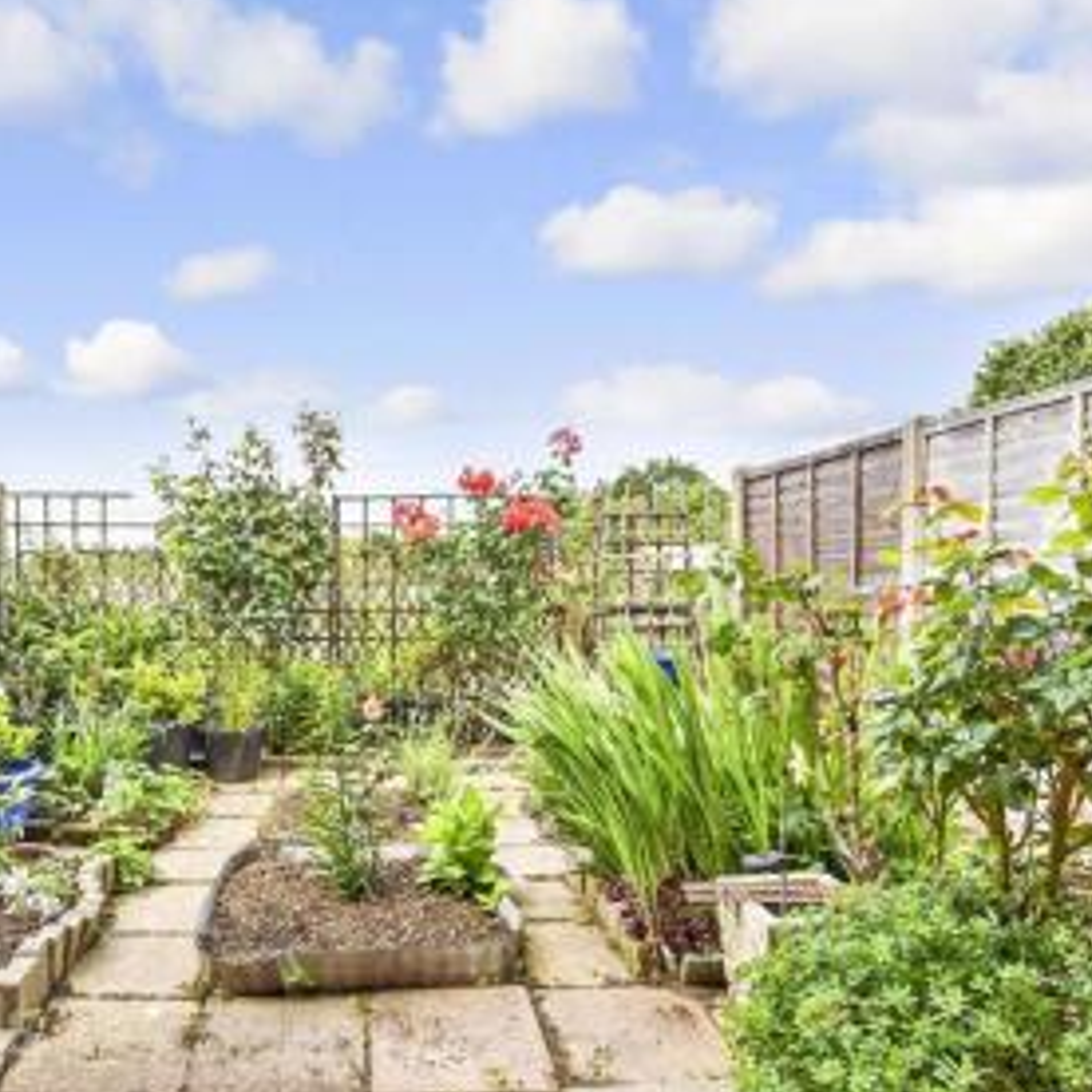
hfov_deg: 67.0
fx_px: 785
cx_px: 332
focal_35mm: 22
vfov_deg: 69.5
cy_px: 595
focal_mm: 10
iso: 320
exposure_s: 1/320
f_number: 8
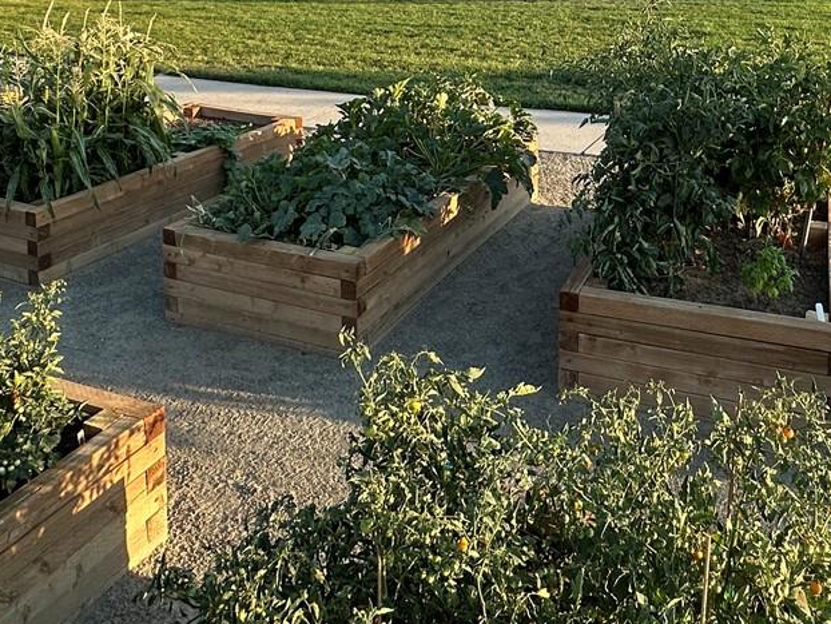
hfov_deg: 50.7
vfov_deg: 35.5
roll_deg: -0.2
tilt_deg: -5.8
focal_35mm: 36
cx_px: 528
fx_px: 865
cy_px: -12
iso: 40
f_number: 2.2
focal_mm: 2.22
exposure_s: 1/654
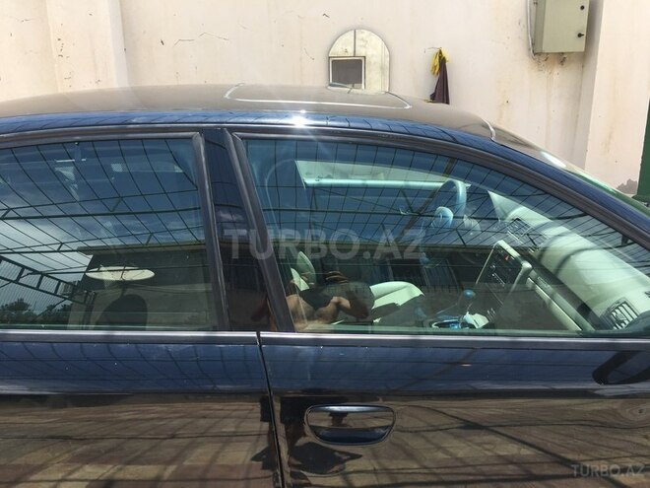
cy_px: 244
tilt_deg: -16.8
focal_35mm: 29
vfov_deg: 48.2
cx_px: 325
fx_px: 545
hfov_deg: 61.7
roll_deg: +0.8
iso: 25
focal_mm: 4.15
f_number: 2.2
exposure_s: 1/509
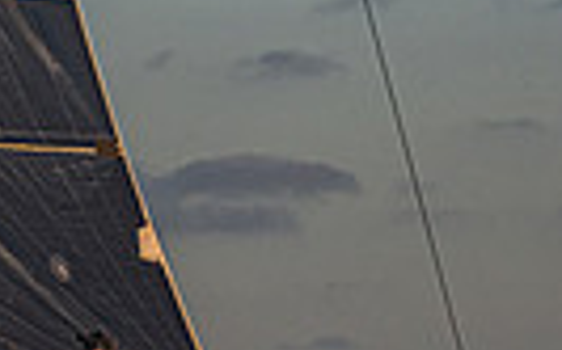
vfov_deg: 2.6
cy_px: 78
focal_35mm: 513
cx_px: -729
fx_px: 7854
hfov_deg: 4.0
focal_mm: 100
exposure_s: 1/800
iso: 250
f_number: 7.1
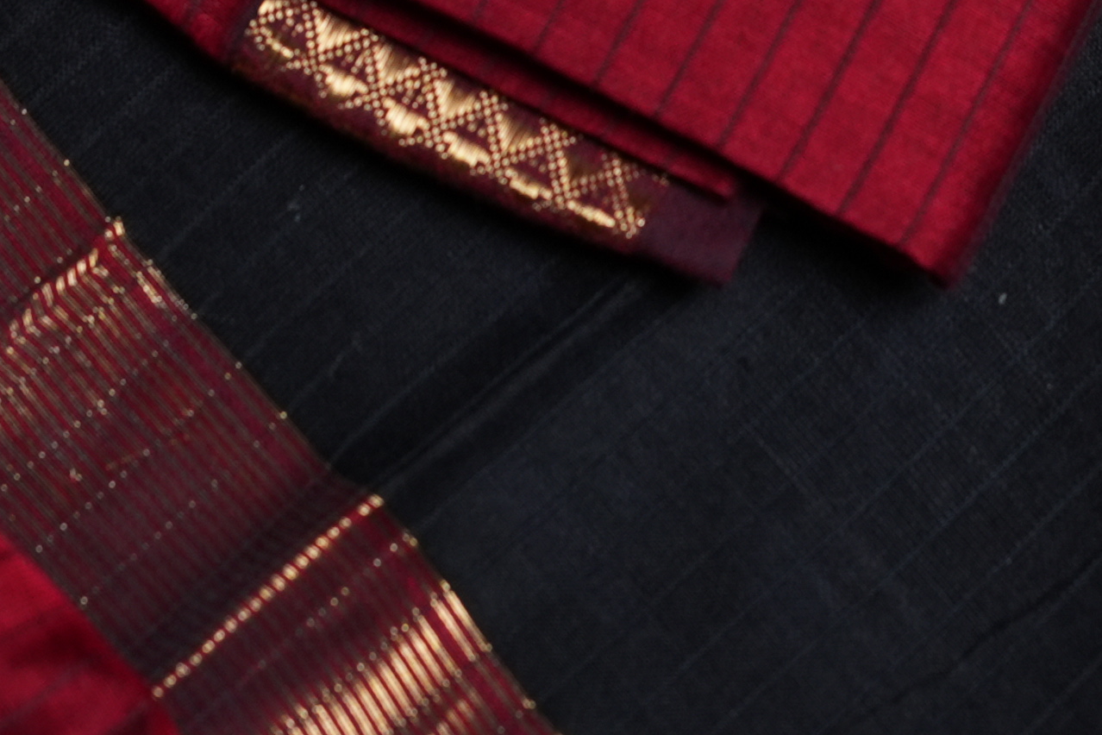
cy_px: -1018
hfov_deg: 10.7
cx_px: 745
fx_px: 5877
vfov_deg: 6.8
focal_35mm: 192
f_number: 4.5
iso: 250
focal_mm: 35
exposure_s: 1/100
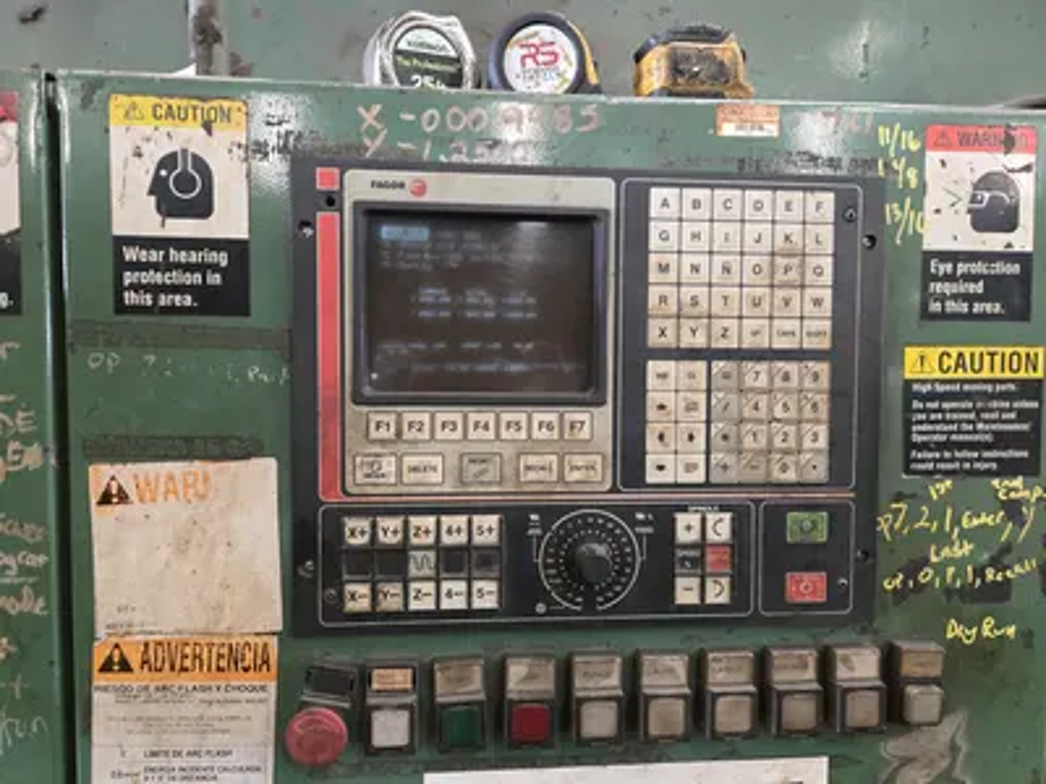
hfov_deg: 73.9
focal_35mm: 23
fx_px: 695
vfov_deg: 58.9
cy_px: 392
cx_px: 523
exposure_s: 1/60
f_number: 1.8
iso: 640
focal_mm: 5.4
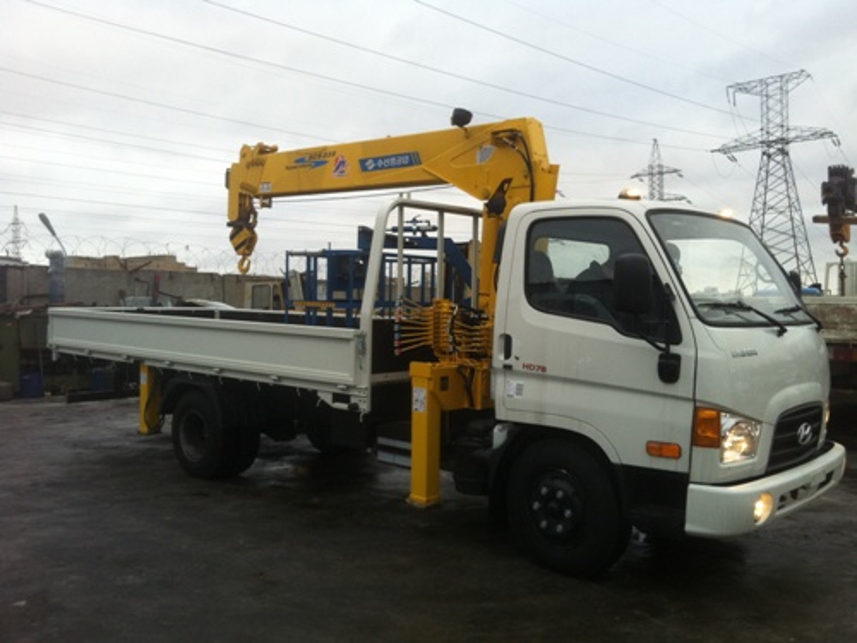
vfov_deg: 40.7
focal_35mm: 35
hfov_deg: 52.6
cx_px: 428
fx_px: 867
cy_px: 322
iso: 80
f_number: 2.8
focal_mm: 3.85
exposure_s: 1/40
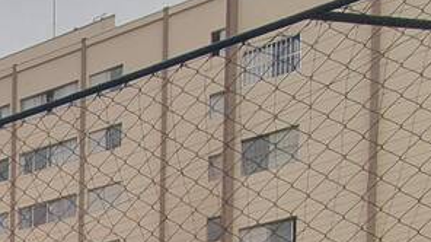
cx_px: -374
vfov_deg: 13.0
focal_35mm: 69
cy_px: 590
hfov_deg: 20.2
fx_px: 788
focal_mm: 1.8
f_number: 2.2
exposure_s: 1/760
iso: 50
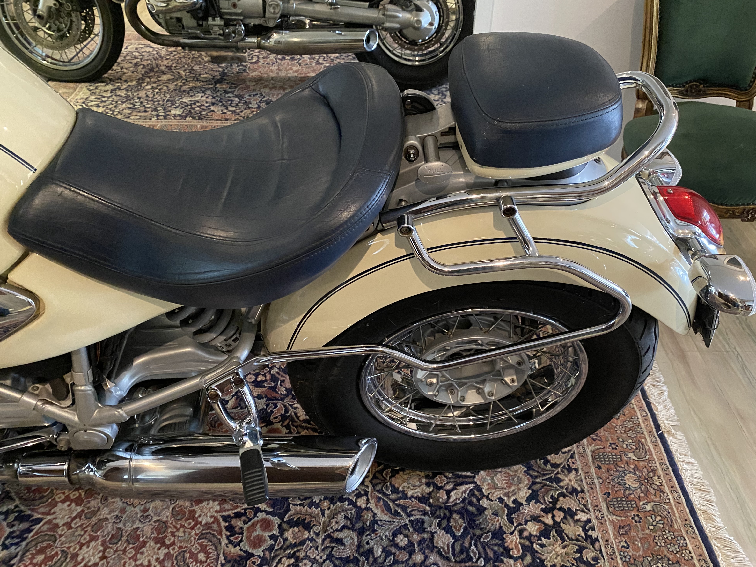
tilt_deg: -39.5
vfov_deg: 51.4
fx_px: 590
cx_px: 391
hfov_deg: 65.3
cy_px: 280
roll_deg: -1.2
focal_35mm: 27
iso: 800
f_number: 1.8
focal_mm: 4.25
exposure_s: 1/30
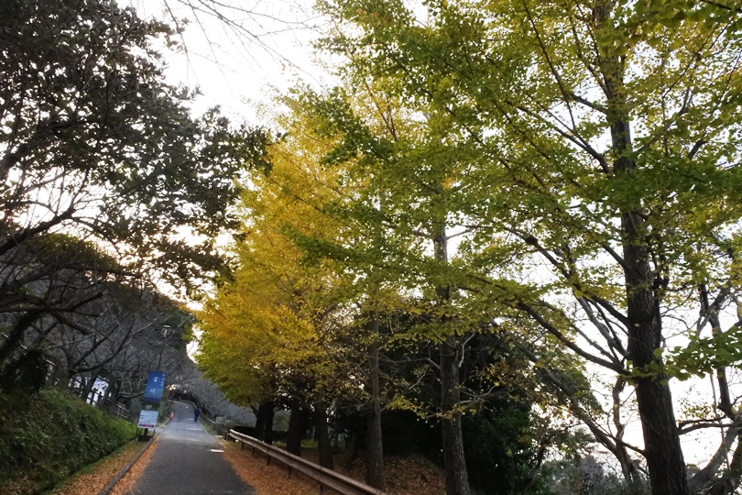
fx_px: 556
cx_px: 371
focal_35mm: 27
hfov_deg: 67.4
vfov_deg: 47.9
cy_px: 248
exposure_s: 1/320
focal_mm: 10
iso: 1800
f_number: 9
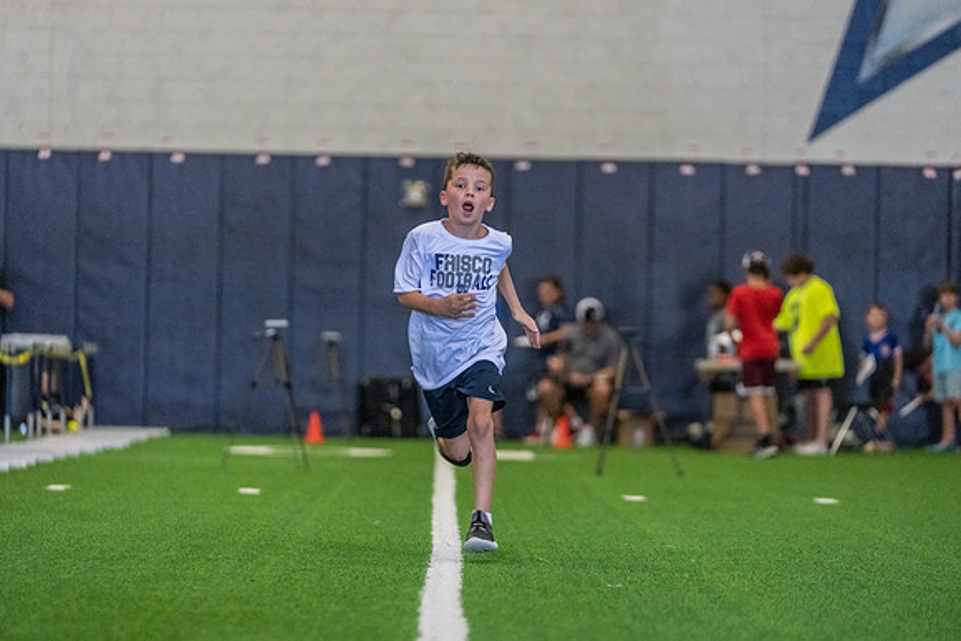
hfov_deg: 12.9
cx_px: 480
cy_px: 320
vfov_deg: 8.7
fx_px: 4239
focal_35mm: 159
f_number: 2.8
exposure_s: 1/1000
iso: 10000
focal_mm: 150
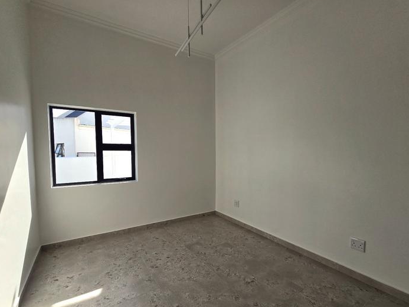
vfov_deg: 81.6
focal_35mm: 15
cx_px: 204
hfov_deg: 98.2
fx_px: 177
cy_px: 168
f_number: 2.2
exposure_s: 1/769
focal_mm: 2.2
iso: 50
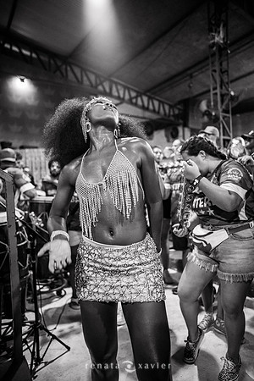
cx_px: 127
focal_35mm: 24
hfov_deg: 53.1
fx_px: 254
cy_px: 190
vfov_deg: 73.7
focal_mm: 24
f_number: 1.8
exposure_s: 1/320
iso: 1600
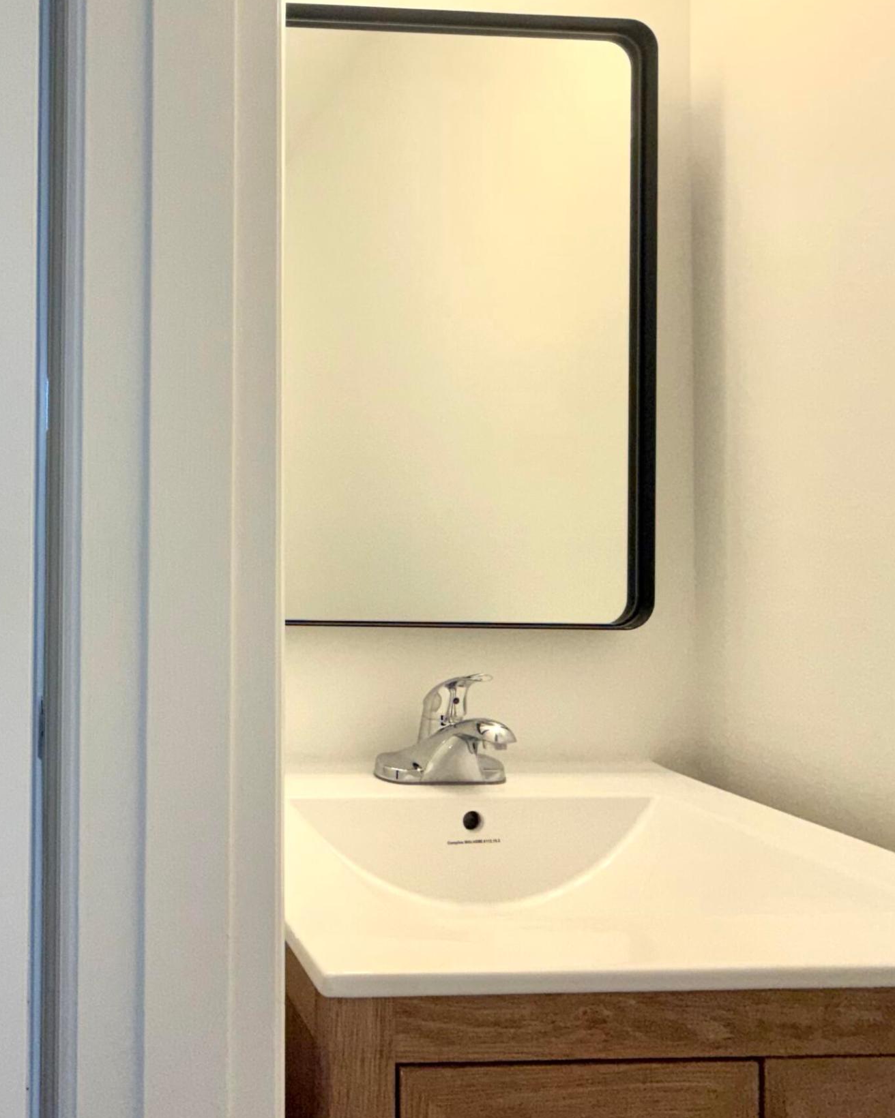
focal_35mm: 24
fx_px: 795
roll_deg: -0.3
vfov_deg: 70.2
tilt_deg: +1.9
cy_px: 532
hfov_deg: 50.8
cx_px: 61
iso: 125
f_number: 2.2
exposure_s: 1/120
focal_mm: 2.22
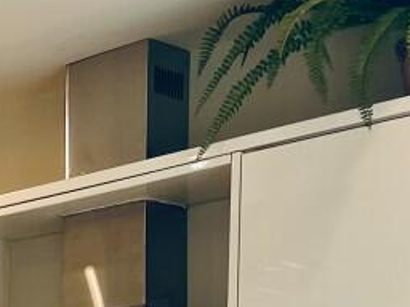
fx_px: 1232
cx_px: -357
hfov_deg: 15.7
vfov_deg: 12.8
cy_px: 577
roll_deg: +0.8
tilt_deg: -3.5
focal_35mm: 104
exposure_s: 1/100
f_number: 1.5
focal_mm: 5.7
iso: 100
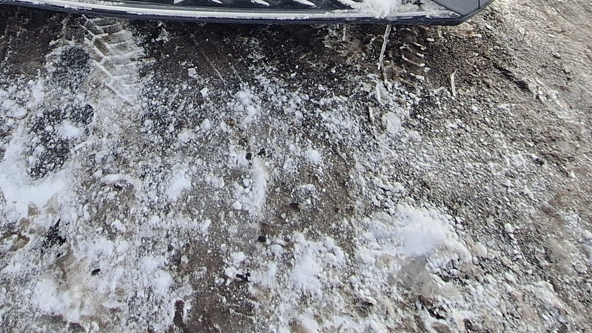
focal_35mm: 37
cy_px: -145
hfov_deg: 53.0
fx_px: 581
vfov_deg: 25.4
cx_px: 198
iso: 40
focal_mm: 1.74
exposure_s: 1/1946
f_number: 2.2
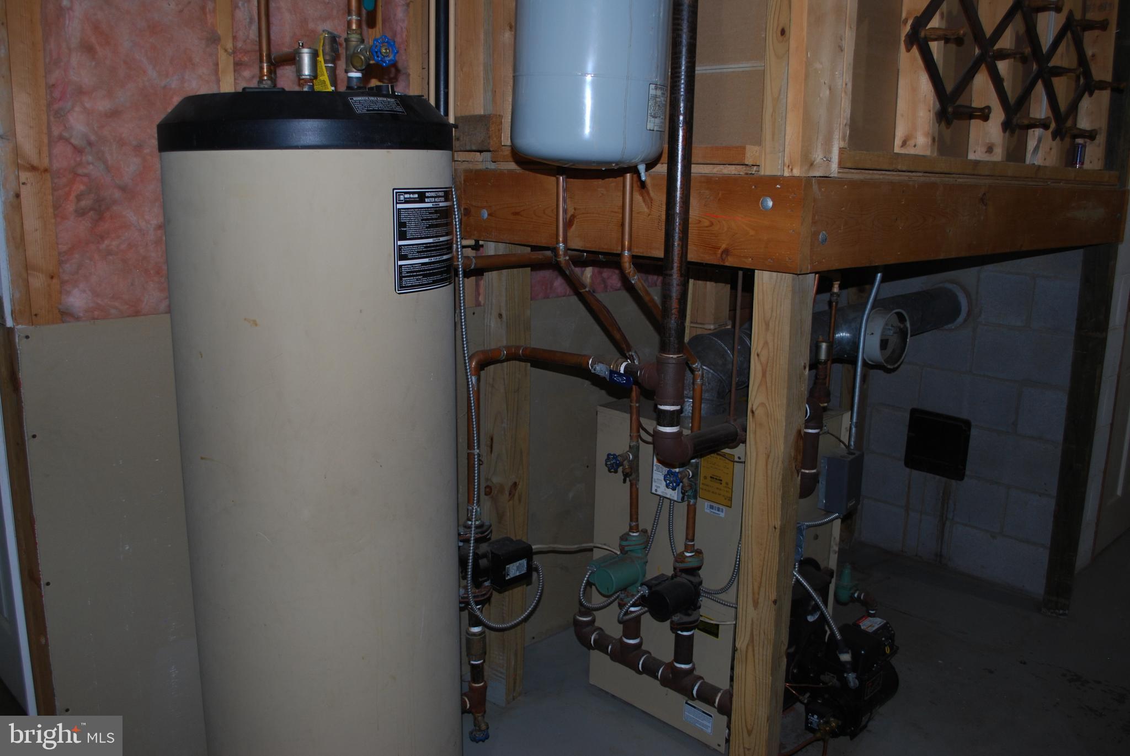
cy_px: 378
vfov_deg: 43.7
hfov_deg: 61.9
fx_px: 943
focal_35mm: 30
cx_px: 565
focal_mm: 20
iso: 200
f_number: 3.8
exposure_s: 1/60
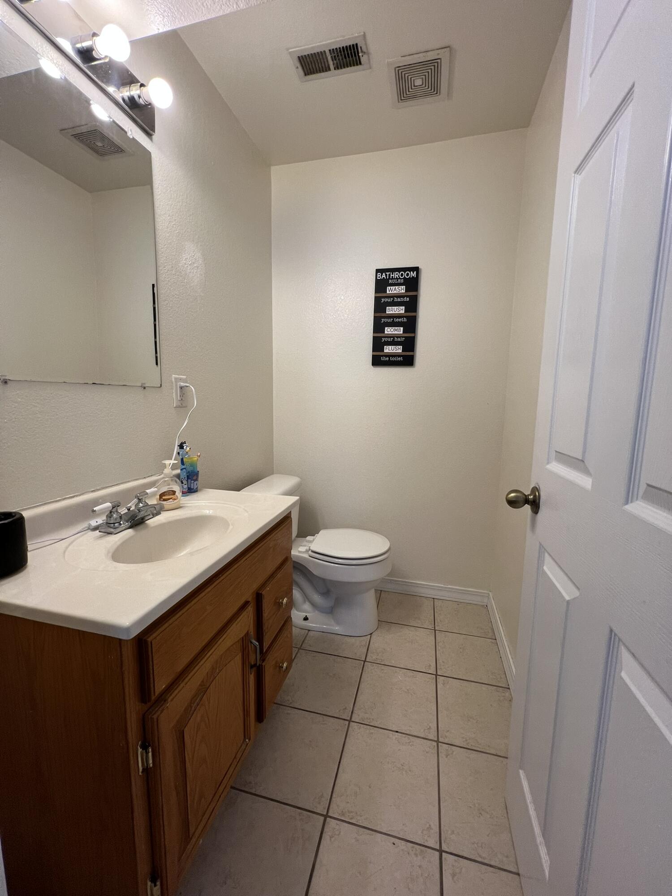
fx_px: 336
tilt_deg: -6.3
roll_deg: +0.0
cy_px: 448
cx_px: 336
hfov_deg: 89.9
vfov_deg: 106.2
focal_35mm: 13
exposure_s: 1/120
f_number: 1.8
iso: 80
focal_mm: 1.57
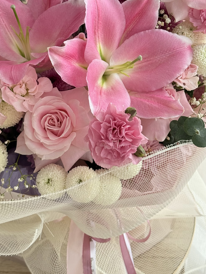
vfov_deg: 26.3
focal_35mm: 73
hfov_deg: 20.1
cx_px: 86
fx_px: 579
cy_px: 69
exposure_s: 1/100
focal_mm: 6.76
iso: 100
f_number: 1.78
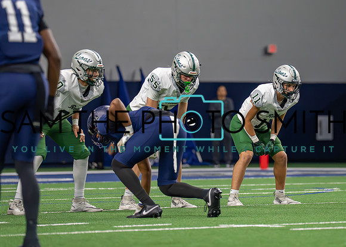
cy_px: 113
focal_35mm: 357
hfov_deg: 5.6
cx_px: 270
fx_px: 3507
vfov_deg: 4.0
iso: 4000
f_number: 2.8
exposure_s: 1/1600
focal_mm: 200
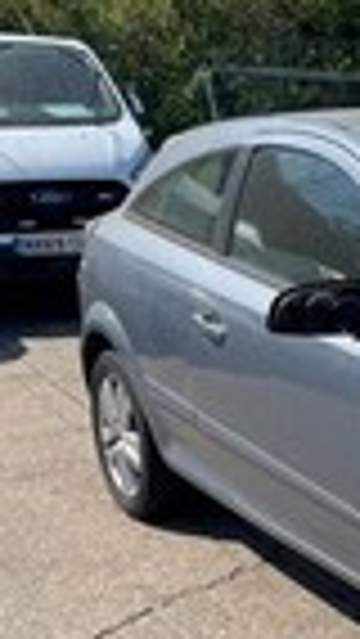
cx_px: 698
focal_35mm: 70
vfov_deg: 29.8
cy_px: 446
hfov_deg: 14.6
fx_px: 1187
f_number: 1.6
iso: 32
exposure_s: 1/2882
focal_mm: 4.2
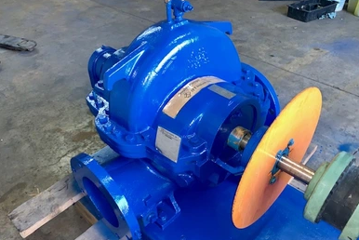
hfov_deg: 65.4
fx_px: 279
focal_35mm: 28
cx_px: 184
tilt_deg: -39.8
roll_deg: +2.6
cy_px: 137
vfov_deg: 46.3
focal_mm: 4.25
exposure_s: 1/13
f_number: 1.8
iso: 64
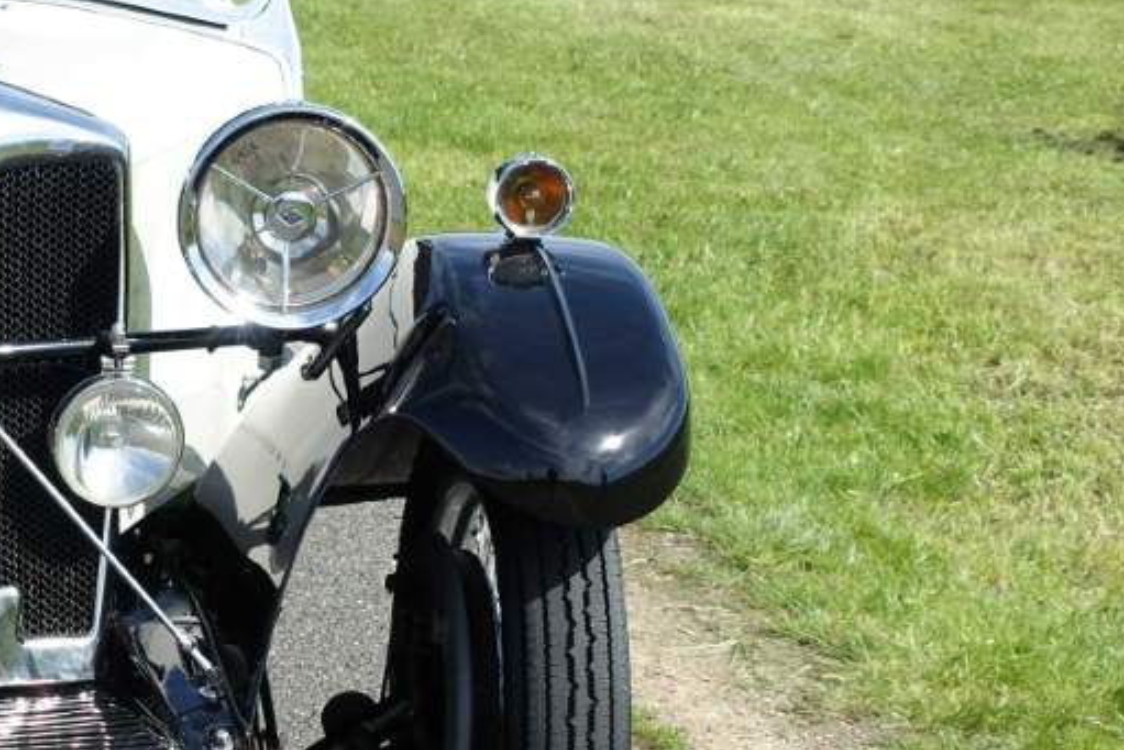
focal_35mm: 106
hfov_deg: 18.5
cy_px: 363
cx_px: -132
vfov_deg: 12.9
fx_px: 3310
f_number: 4
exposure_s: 1/640
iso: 125
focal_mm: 17.06
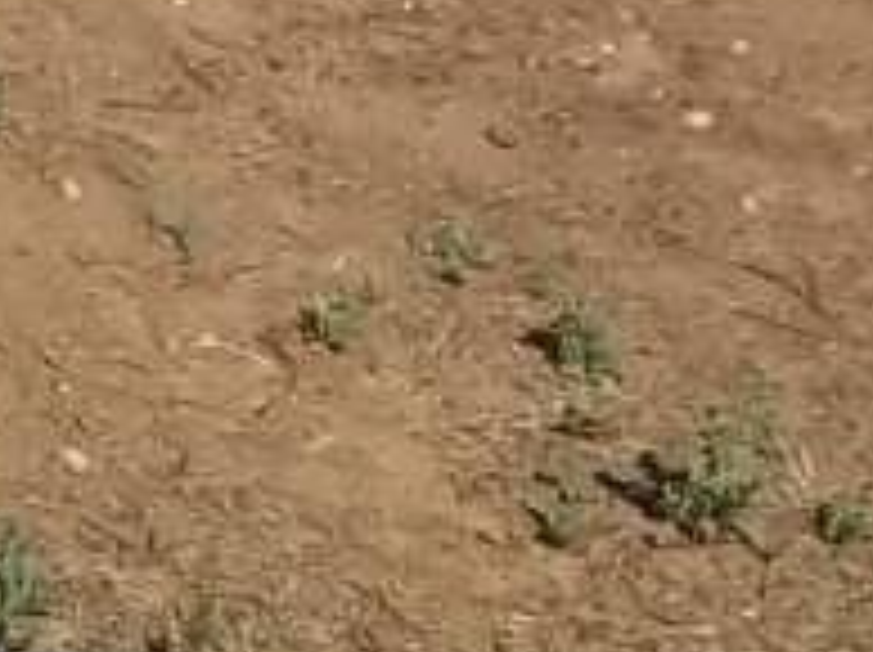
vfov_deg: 7.3
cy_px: 1093
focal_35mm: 198
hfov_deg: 9.3
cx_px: -963
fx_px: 4987
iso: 80
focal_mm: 5.7
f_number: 5.5
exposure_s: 1/1000
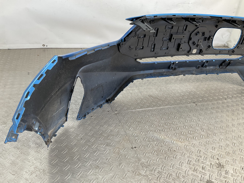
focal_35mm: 29
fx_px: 204
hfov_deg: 61.7
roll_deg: -9.4
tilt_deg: -27.3
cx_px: 122
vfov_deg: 48.2
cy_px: 92
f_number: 1.8
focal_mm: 3
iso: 20
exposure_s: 1/120
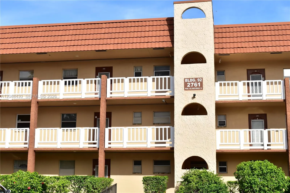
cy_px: 96
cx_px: 145
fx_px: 423
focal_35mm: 52
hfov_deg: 37.9
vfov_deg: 25.7
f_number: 8
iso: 100
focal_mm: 35
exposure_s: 1/250
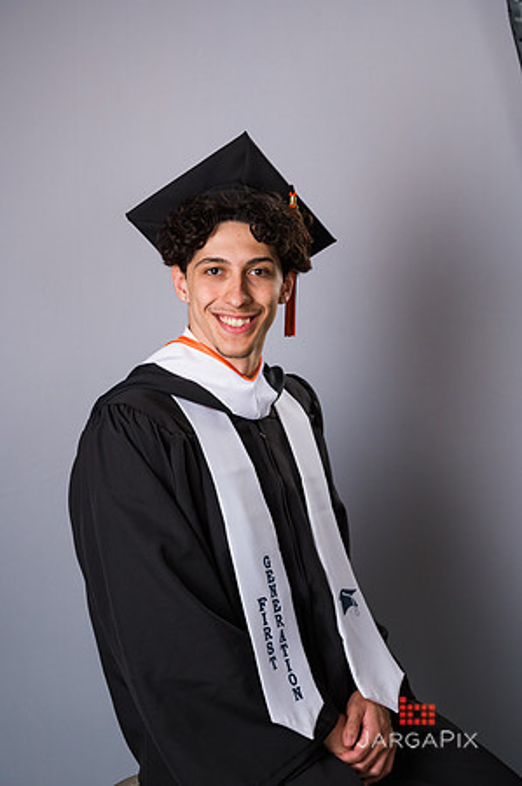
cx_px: 261
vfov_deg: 22.6
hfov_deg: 15.2
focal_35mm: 90
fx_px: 1962
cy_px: 393
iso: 800
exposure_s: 1/200
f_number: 8
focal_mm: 90
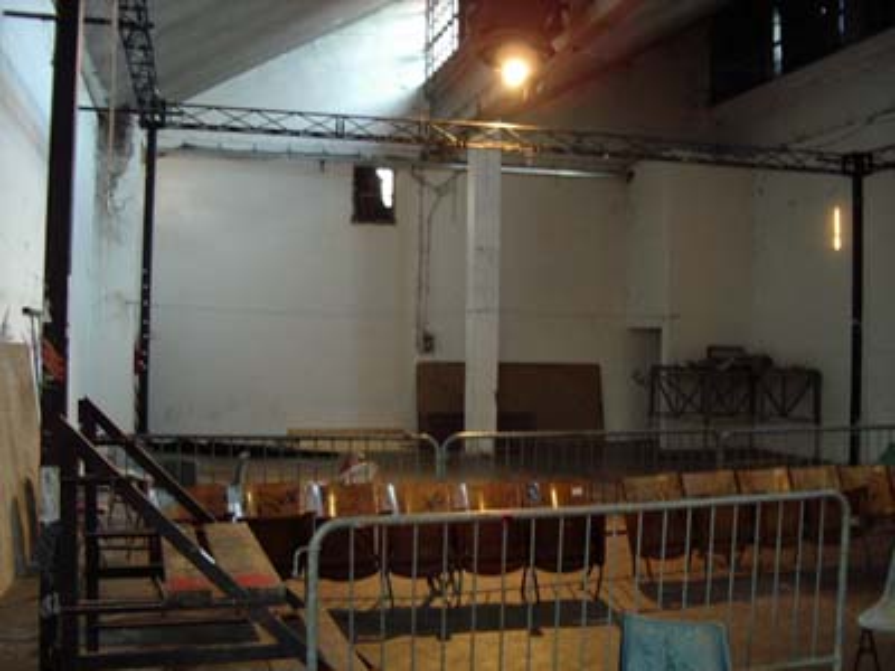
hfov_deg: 49.0
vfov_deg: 37.7
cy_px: 336
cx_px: 448
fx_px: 982
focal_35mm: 38
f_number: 2.6
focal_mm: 5.8
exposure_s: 1/4
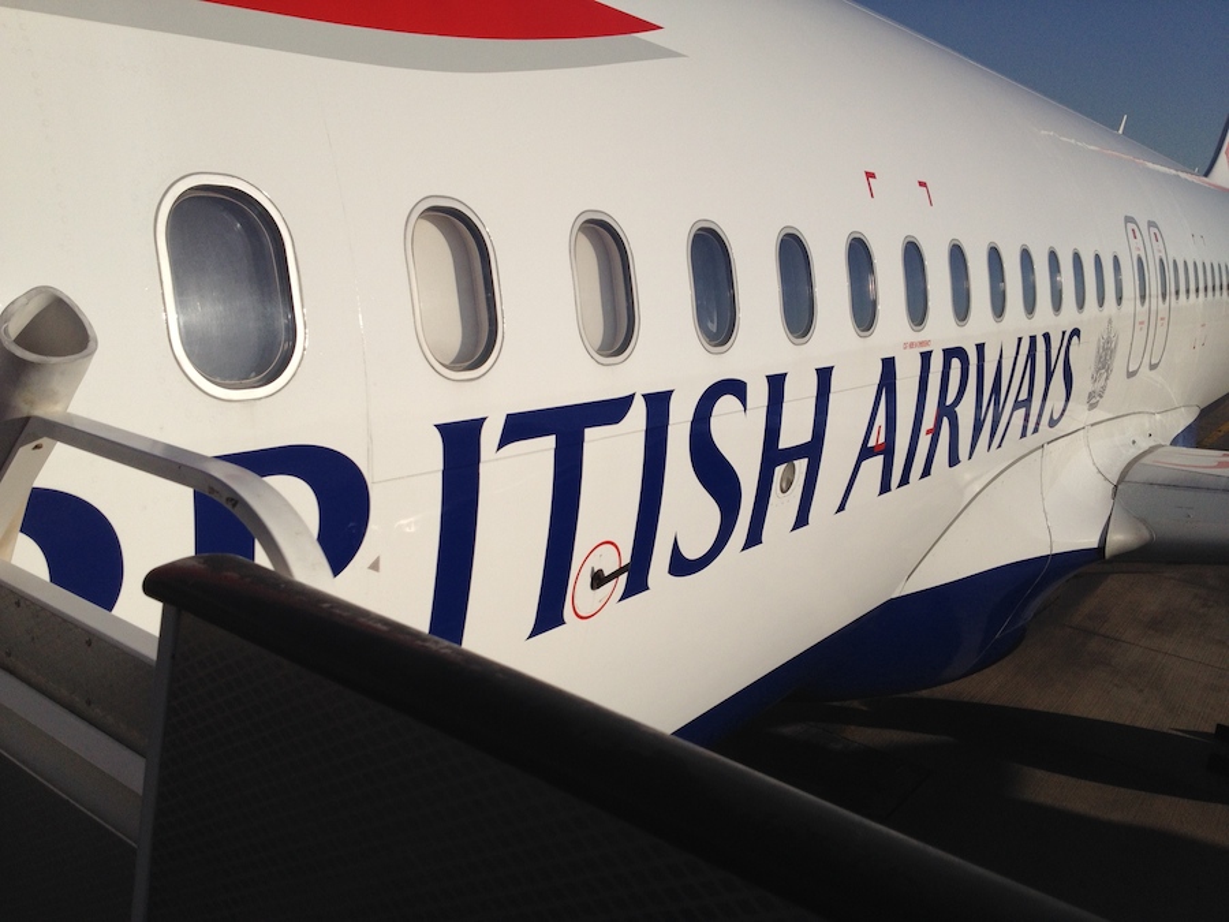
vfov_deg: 40.7
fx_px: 1243
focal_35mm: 35
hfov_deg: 52.6
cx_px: 614
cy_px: 461
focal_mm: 4.28
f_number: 2.4
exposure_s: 1/6135
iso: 50
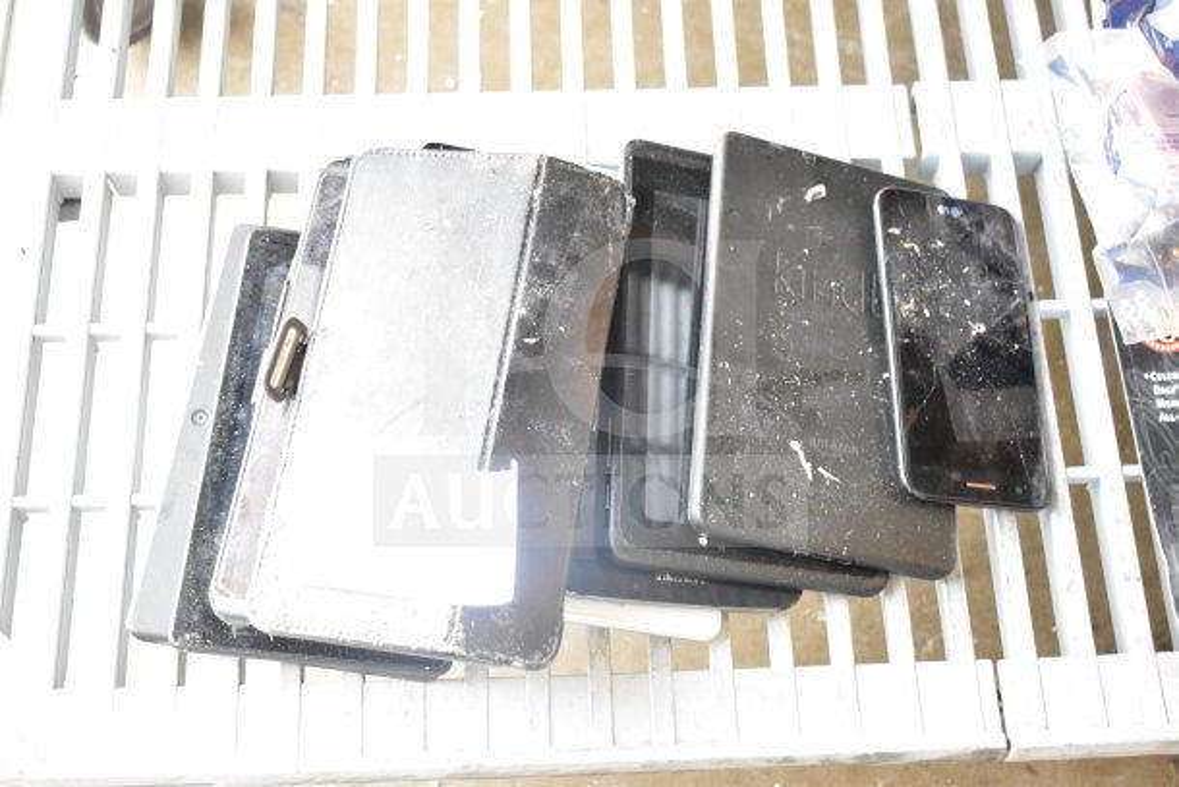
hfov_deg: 45.0
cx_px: 590
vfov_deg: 30.9
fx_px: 1425
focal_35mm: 44
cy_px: 394
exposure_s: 1/50
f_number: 4.2
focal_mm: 29
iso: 2800
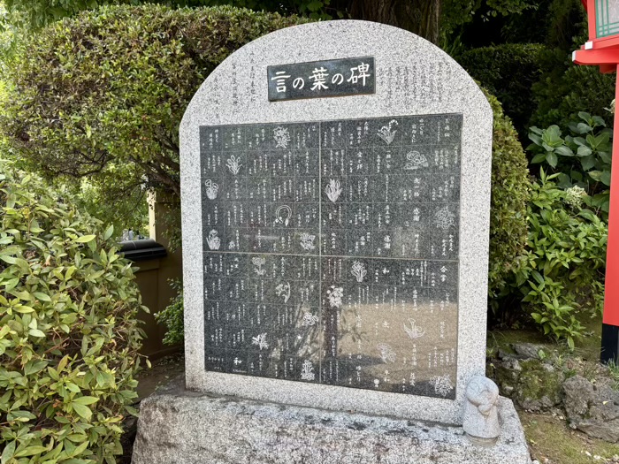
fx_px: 465
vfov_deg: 53.1
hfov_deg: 67.3
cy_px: 232
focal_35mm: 26
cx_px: 310
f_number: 1.6
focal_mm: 5.96
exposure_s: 1/456
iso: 50
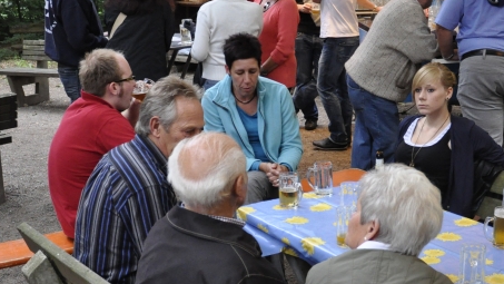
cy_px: 213
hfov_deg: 34.2
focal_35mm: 61
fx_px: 815
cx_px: 304
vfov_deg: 19.6
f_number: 3.8
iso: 2000
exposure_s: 1/30
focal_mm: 22
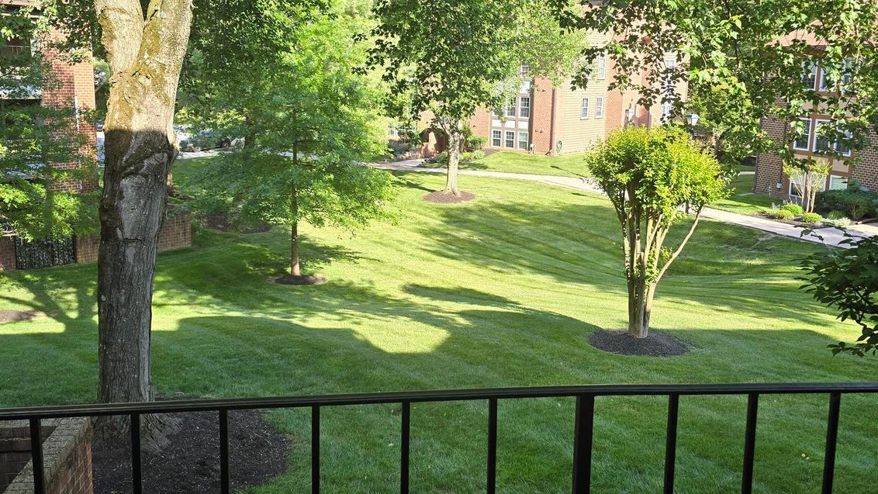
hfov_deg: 58.0
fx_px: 792
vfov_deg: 34.5
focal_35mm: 34
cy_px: 195
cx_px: 445
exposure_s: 1/180
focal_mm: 6.3
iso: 16
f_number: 1.7
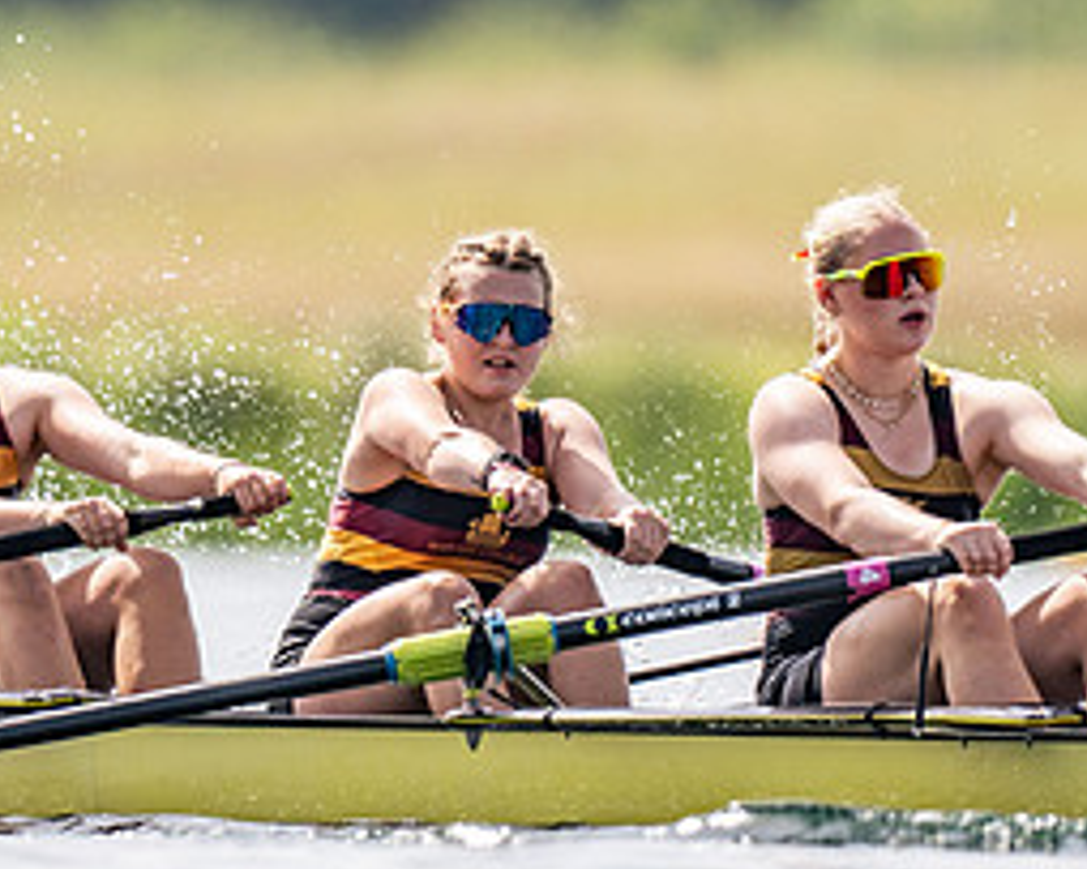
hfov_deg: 1.0
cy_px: 471
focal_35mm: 1927
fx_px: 61970
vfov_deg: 0.8
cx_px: 300
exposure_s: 1/2500
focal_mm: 600
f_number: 4
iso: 160
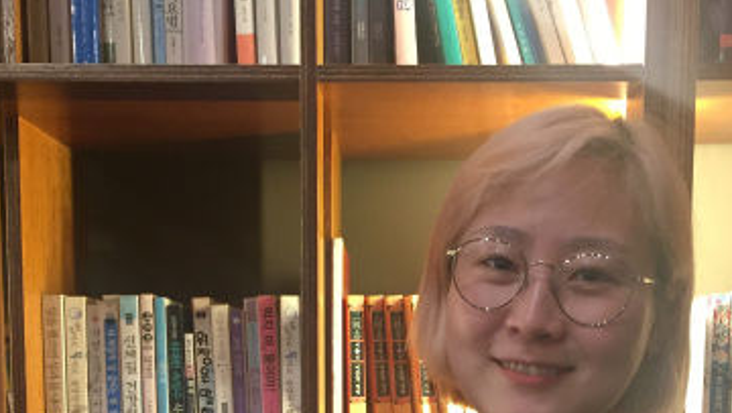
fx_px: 1107
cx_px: 390
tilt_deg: -5.4
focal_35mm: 57
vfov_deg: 20.0
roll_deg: -0.7
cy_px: 477
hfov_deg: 36.6
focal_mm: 4.15
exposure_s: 1/30
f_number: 2.2
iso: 160
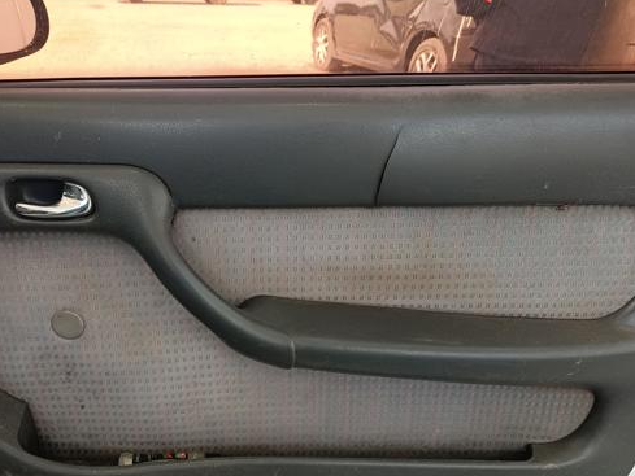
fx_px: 624
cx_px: 245
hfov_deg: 53.5
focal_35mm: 34
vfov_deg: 41.5
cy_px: 300
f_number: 1.8
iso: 143
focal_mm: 4.81
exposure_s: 1/140
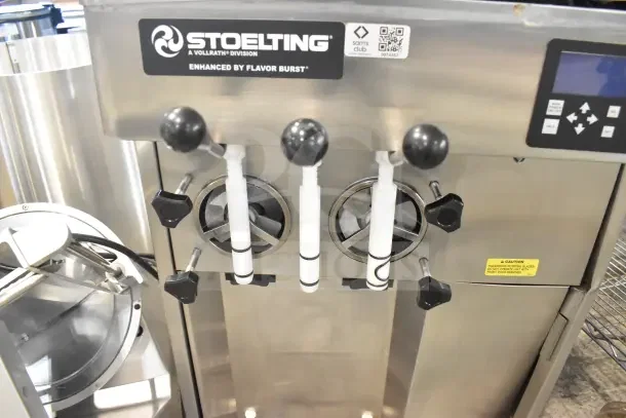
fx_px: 470
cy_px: 209
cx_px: 313
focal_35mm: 27
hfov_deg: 67.4
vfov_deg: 48.0
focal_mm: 18
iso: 6400
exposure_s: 1/160
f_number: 6.3
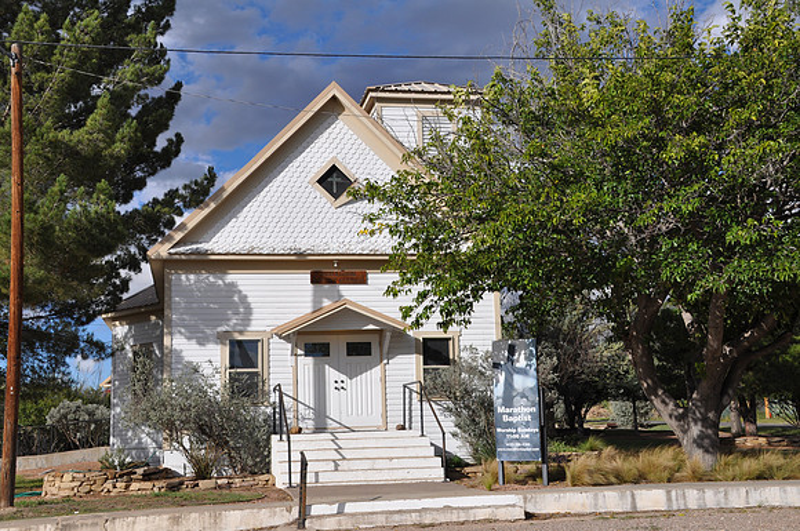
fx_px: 1065
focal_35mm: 48
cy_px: 266
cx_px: 400
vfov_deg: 28.0
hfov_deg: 41.2
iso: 200
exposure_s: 1/200
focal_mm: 32
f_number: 14
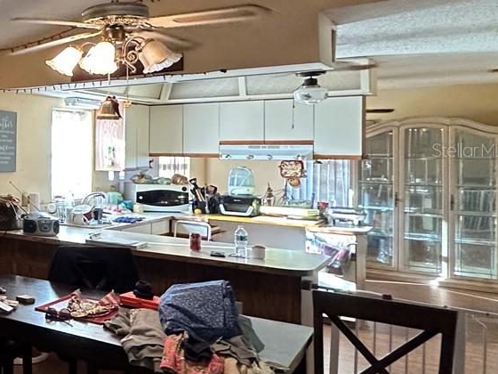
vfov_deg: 35.8
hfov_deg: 31.5
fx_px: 575
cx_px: -196
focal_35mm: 40
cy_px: 150
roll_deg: -0.1
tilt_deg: +0.9
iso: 400
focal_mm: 2.22
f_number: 2.2
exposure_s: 1/60
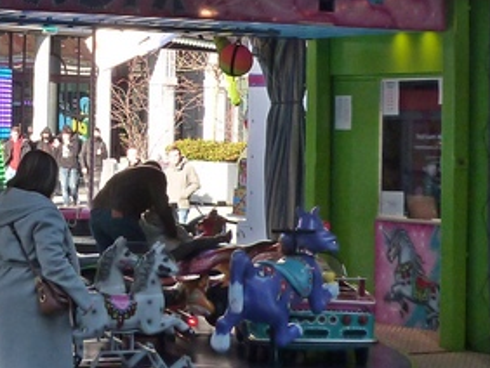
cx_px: 10
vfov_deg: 12.6
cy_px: 54
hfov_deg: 16.5
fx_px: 1658
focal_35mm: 117
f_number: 4
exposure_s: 1/160
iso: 160
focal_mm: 5.9
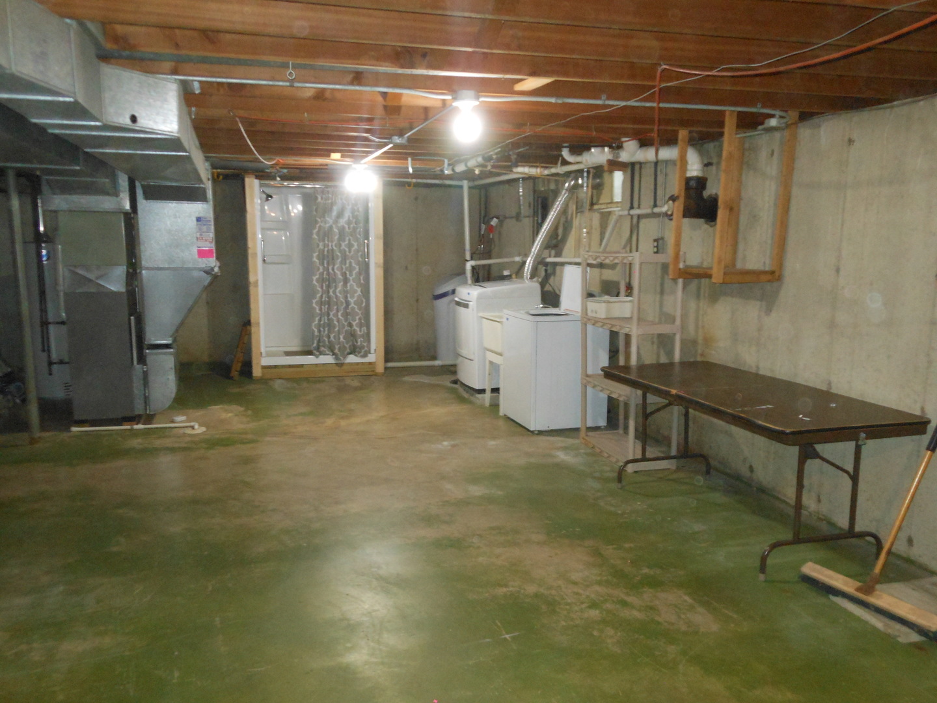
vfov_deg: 48.2
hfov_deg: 61.7
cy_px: 352
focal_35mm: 29
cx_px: 468
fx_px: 785
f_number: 3.3
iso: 500
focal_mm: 5.2
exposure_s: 1/25
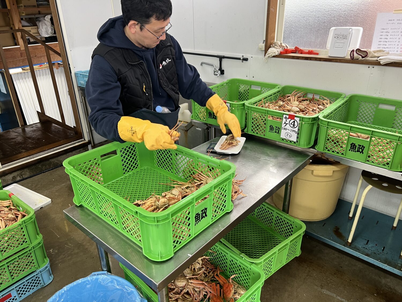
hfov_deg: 67.3
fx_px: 302
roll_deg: +1.2
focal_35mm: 26
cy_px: 151
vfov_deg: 53.1
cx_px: 201
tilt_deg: -26.0
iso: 80
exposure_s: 1/60
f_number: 1.5
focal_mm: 5.7
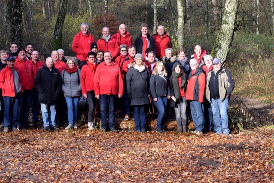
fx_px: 715
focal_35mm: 94
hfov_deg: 21.7
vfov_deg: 14.5
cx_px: 112
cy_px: 84
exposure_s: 1/160
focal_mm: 50
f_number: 6.3
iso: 400
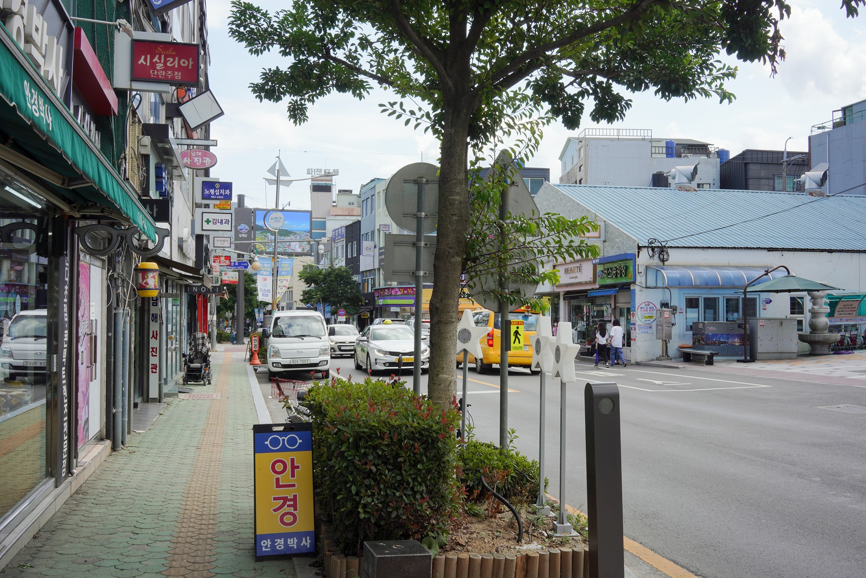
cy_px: 289
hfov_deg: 54.4
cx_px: 433
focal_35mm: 35
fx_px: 842
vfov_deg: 37.9
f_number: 16
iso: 200
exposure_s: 1/100
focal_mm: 35
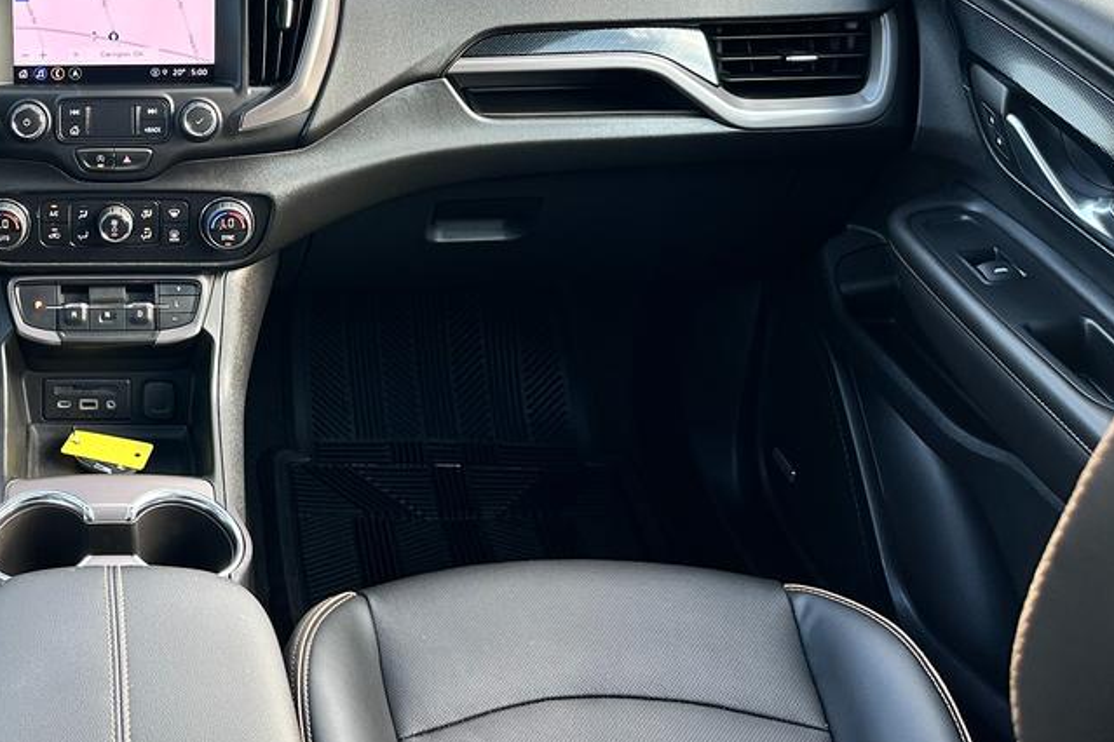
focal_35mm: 50
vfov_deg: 26.3
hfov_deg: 36.7
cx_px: 75
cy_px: 99
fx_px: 1547
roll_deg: +2.2
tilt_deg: -24.7
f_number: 1.78
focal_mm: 6.86
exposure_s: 1/121
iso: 64
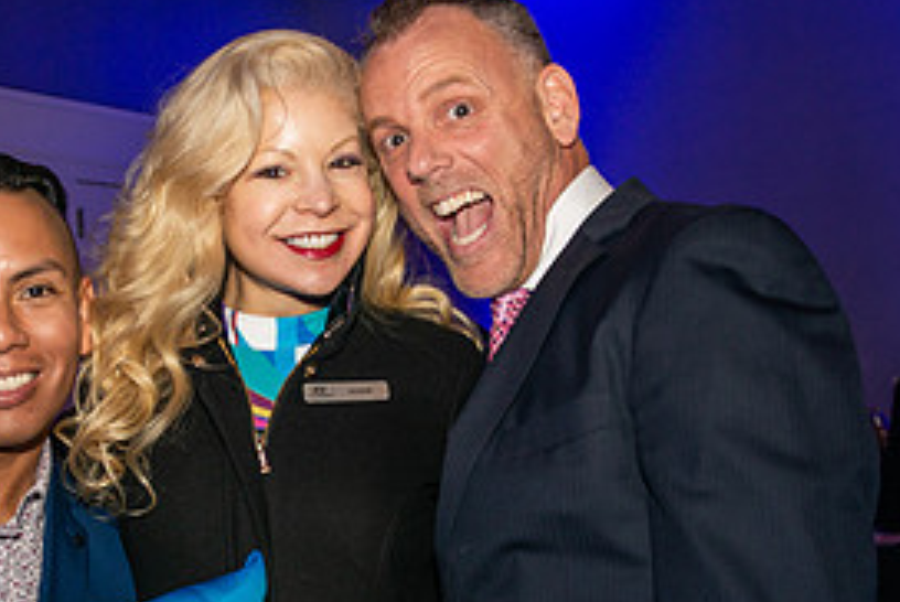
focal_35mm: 66
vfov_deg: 20.6
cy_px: 408
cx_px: 281
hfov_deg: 30.2
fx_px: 1652
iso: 640
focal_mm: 31
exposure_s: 1/160
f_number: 4
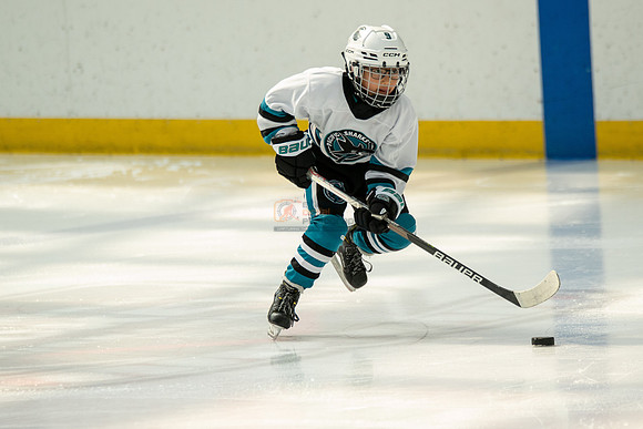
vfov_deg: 3.4
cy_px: 234
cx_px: 337
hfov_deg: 5.2
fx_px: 7124
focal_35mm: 399
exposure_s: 1/2500
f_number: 3.2
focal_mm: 261
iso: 1600
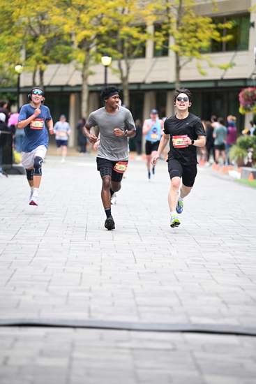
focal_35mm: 155
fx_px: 1652
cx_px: 128
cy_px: 192
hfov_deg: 8.9
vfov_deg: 13.2
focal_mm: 155
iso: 1250
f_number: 2.8
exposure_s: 1/1600
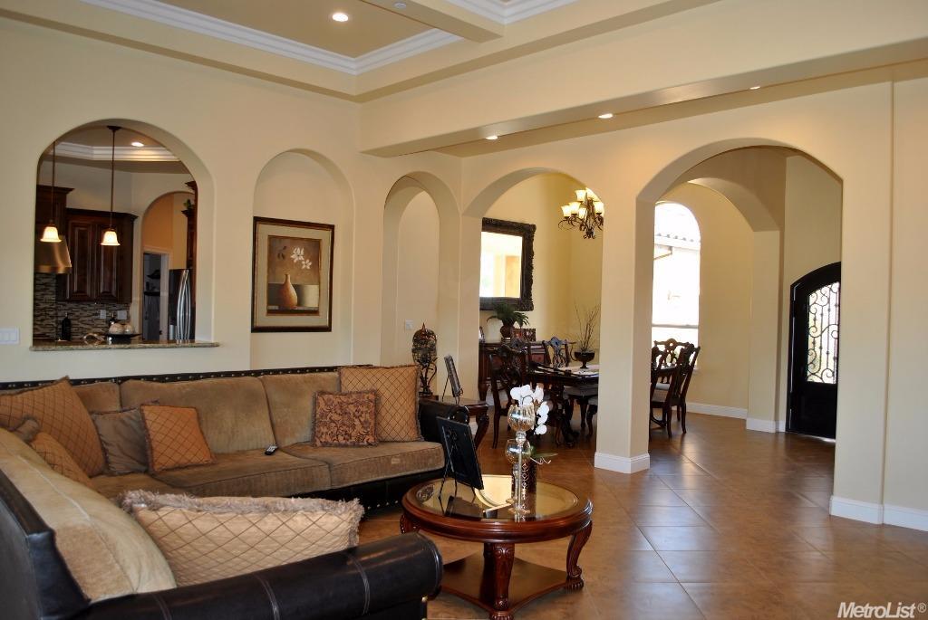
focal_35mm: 27
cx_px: 464
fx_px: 697
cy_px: 310
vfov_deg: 48.0
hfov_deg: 67.3
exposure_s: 1/60
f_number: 3.5
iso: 200
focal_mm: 18
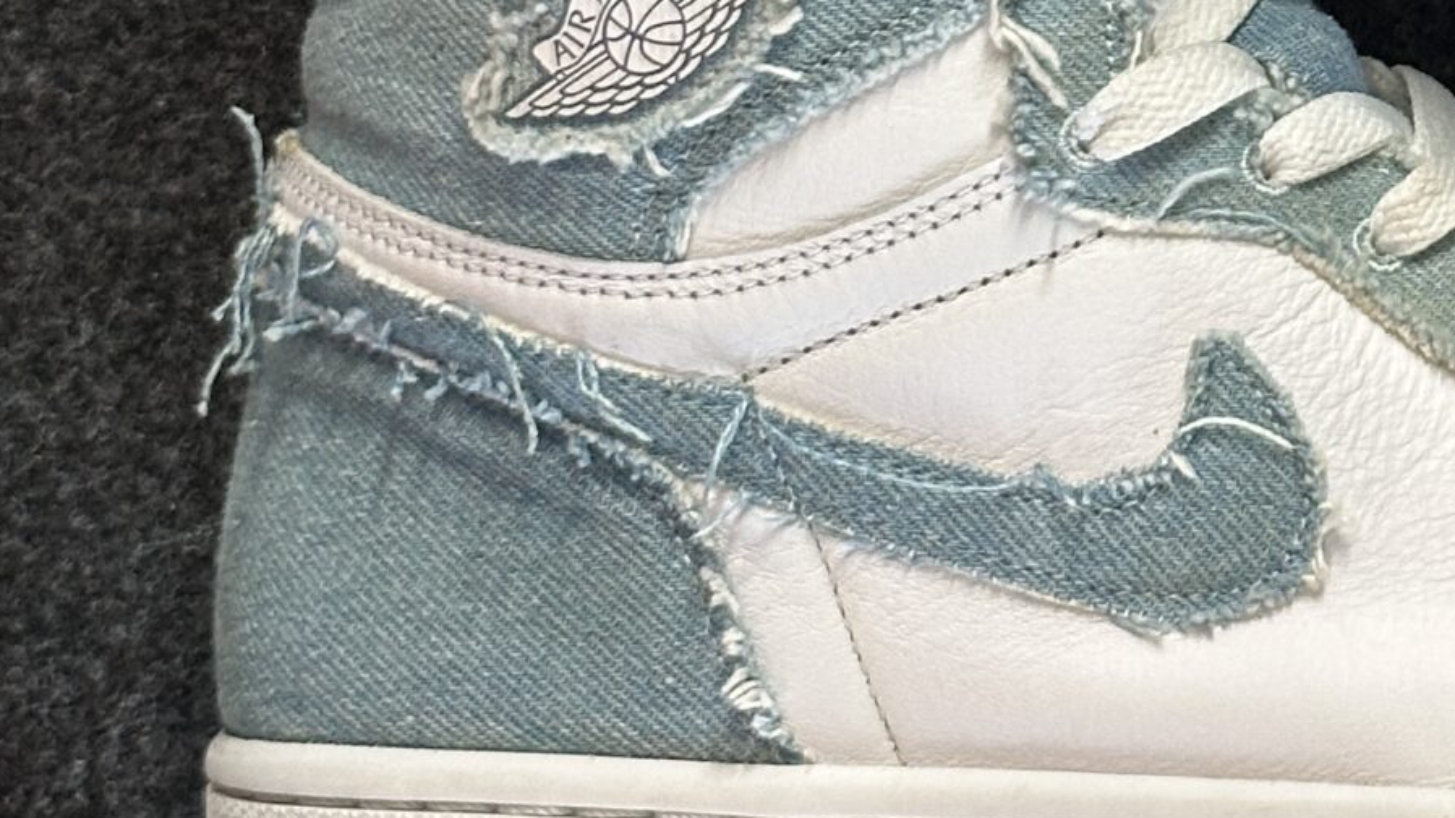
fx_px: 5748
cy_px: -236
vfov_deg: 8.0
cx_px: 1492
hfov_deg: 14.2
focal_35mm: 149
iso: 200
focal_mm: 6.86
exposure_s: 1/50
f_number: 1.78
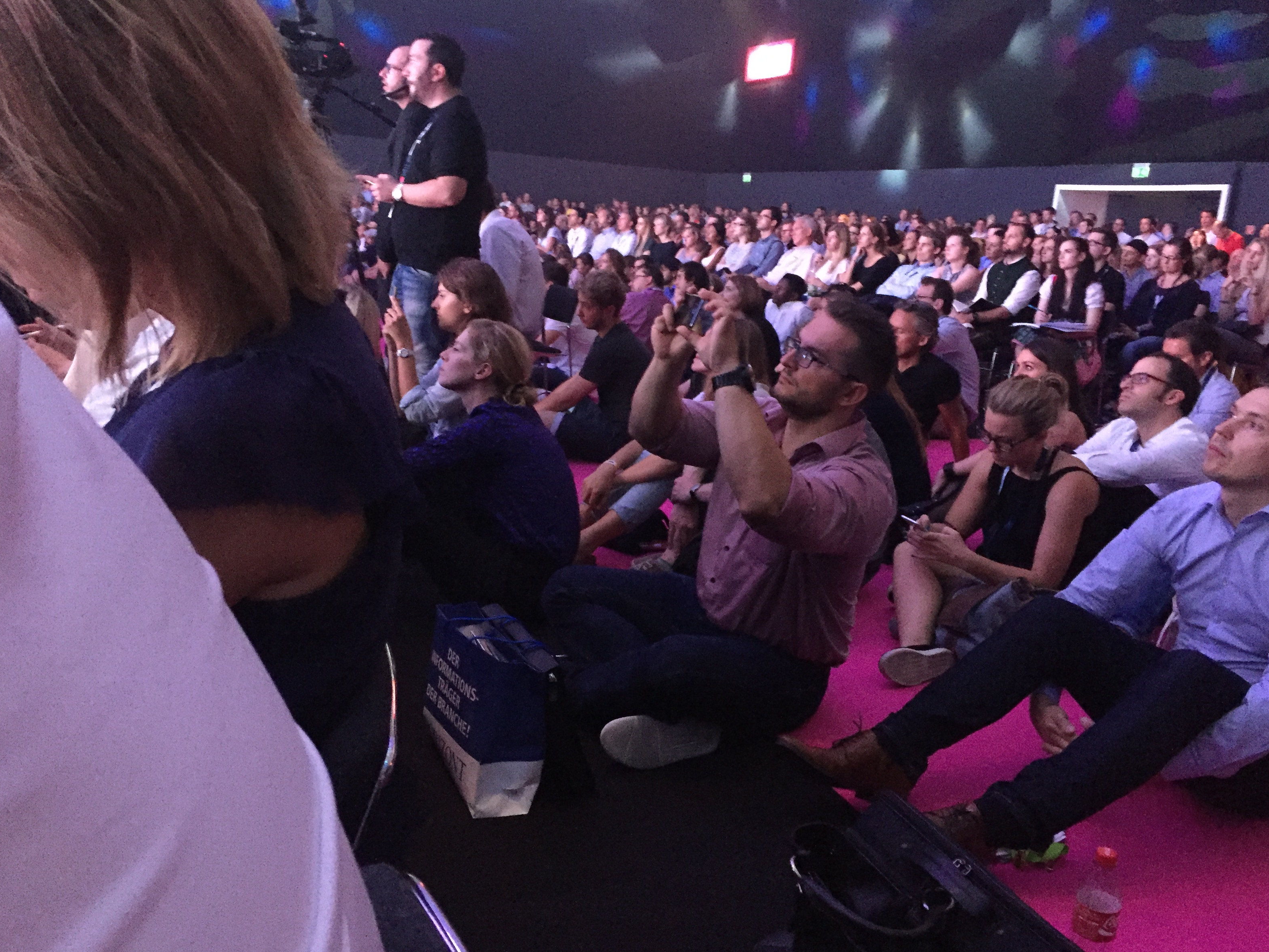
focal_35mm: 30
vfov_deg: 46.8
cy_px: 490
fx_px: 1100
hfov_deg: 60.0
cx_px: 639
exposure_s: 1/17
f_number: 2.2
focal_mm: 4.15
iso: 400
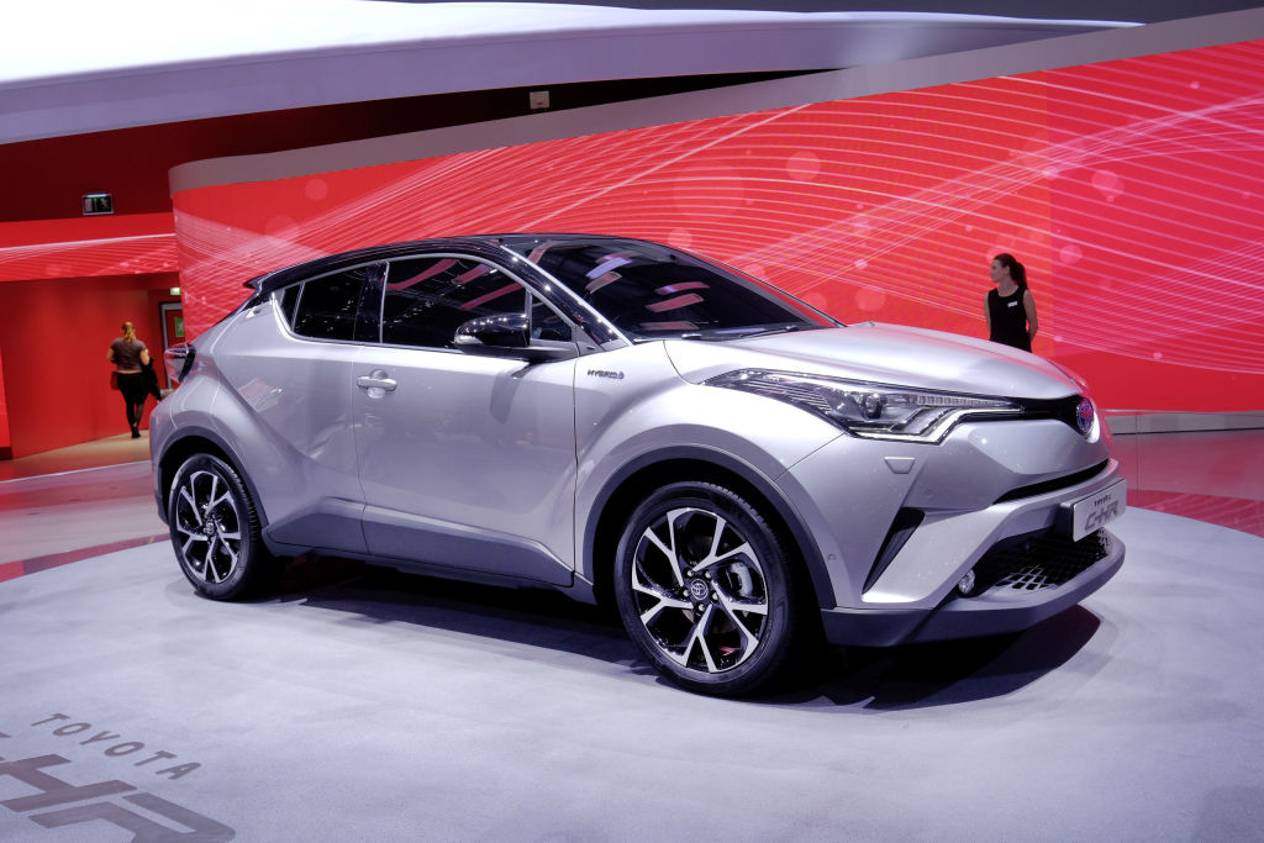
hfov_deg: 57.2
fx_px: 1159
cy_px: 422
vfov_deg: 40.0
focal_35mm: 33
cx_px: 632
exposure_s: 1/125
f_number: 6.4
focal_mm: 21.9
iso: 800
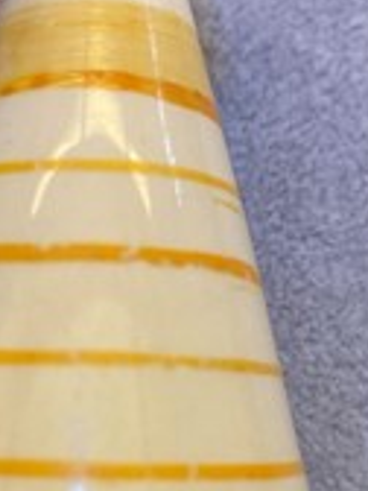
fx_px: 879
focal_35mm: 62
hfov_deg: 23.4
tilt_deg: -81.6
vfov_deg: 30.1
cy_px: 424
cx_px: 99
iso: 125
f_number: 1.8
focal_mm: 4.25
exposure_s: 1/50
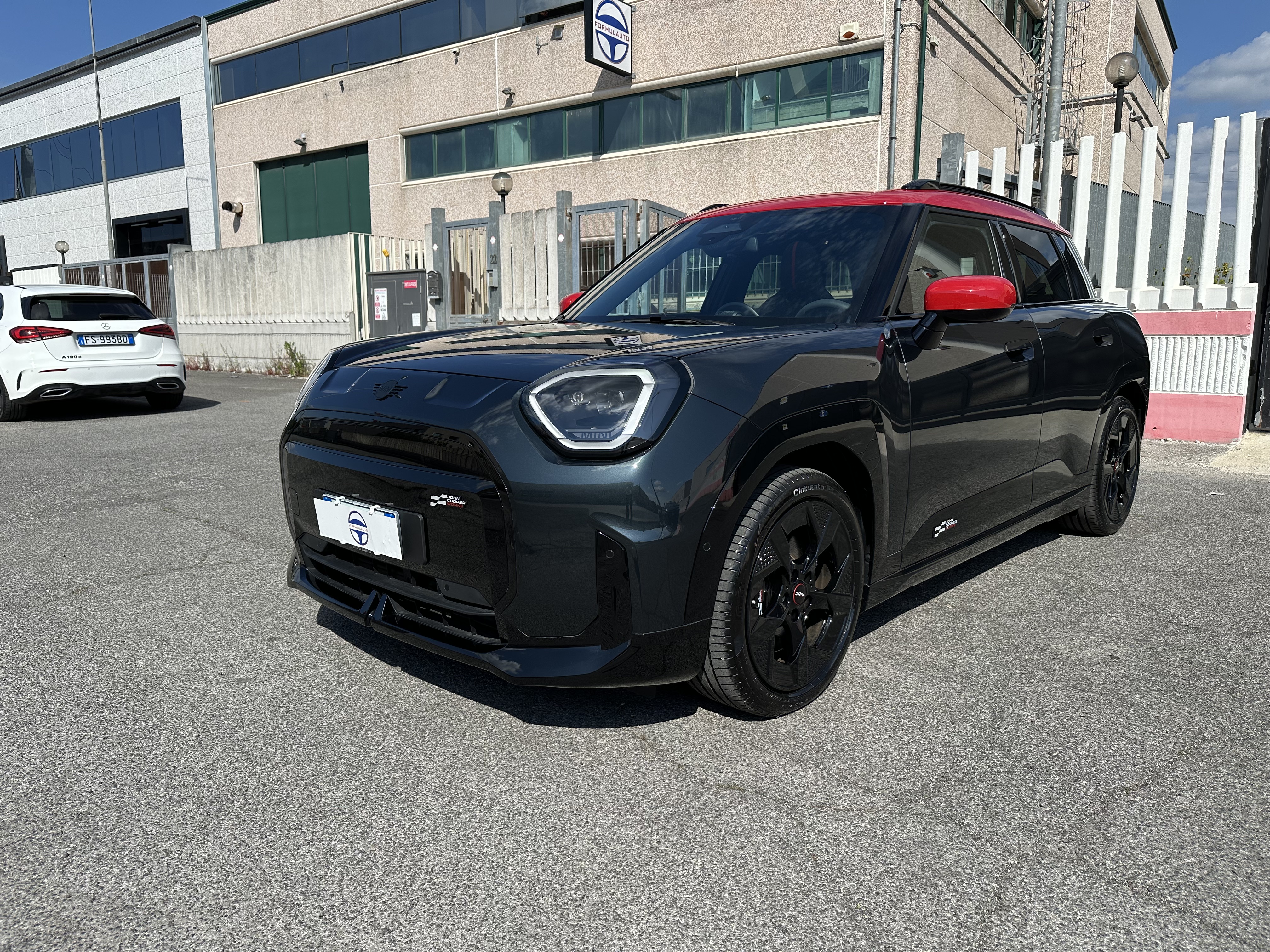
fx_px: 881
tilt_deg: -9.1
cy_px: 476
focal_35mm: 24
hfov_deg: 71.6
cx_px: 635
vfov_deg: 56.8
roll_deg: +0.2
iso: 80
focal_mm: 6.86
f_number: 1.78
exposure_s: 1/6211
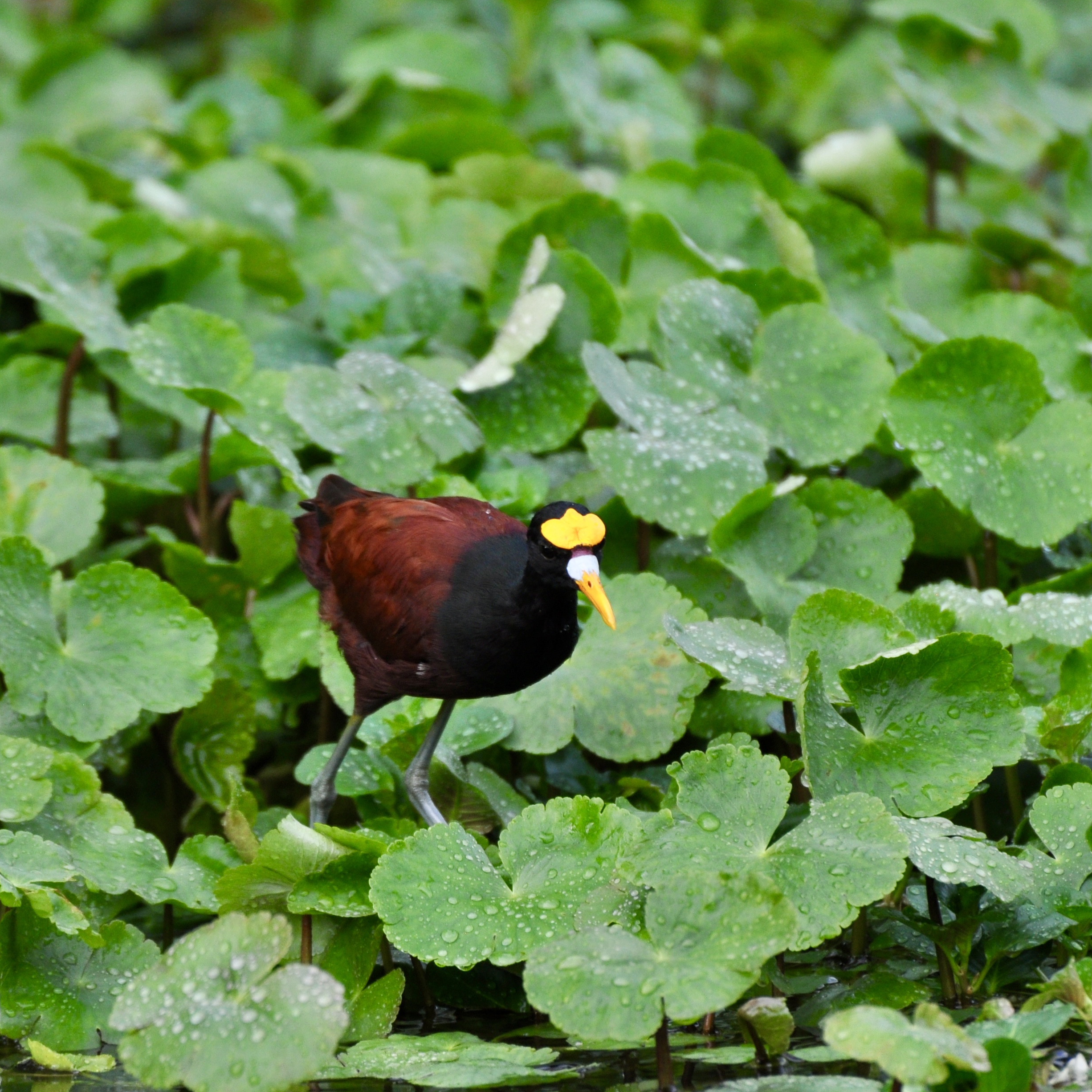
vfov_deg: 2.6
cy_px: 575
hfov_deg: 2.6
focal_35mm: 668
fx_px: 23841
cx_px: 390
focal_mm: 300
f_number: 5.6
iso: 400
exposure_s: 1/400
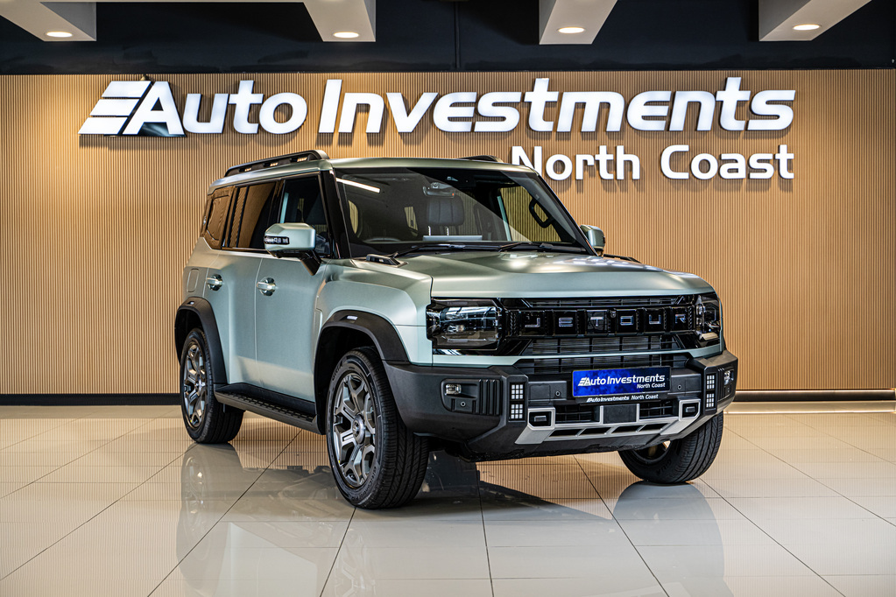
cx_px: 448
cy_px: 298
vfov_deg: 25.1
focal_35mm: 54
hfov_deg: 36.9
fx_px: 1344
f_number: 3.5
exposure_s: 1/125
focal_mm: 54
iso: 640
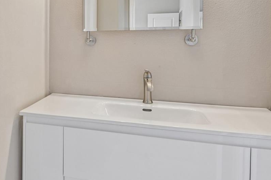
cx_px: 61
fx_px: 241
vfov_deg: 40.0
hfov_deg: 55.3
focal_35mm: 32
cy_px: 45
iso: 400
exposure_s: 1/30
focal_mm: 16
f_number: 8
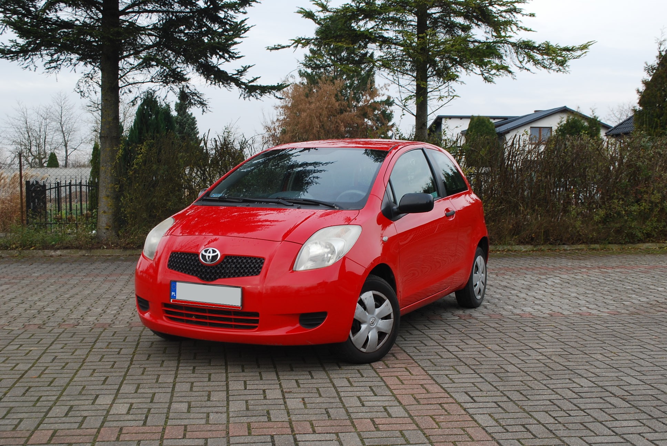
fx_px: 807
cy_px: 223
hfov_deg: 44.9
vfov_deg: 30.9
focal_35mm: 44
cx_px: 334
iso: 200
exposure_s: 1/80
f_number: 8
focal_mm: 29
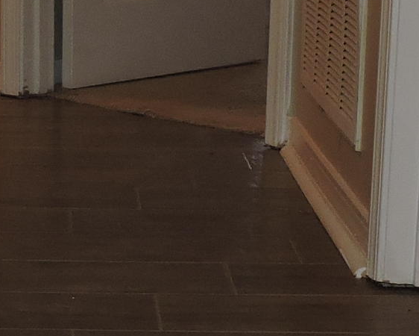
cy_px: 190
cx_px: 60
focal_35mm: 125
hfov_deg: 15.3
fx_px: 1551
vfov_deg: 12.3
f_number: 3.3
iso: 200
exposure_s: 1/30
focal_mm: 4.3
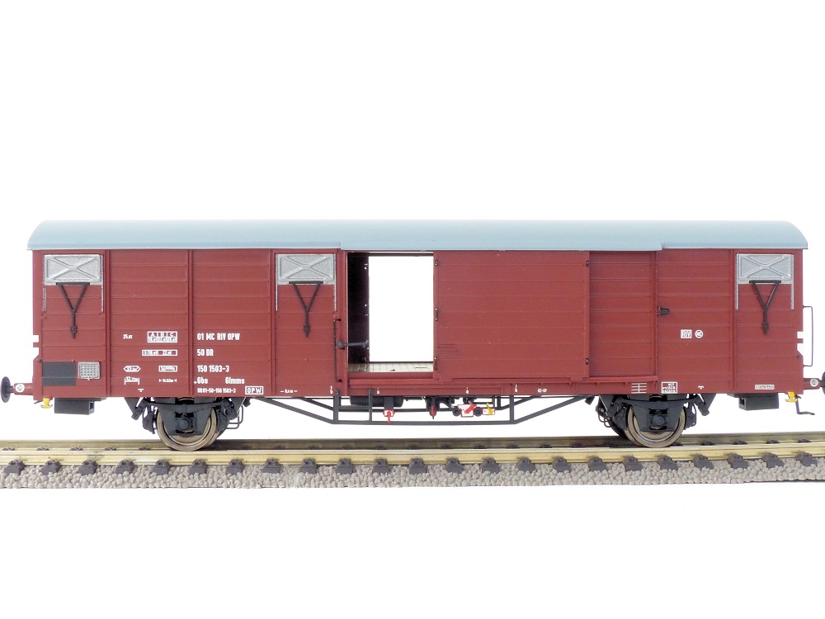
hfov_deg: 44.8
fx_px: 1001
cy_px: 303
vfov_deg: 34.3
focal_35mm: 42
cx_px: 417
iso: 320
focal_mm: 7.1
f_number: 8
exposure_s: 1/60
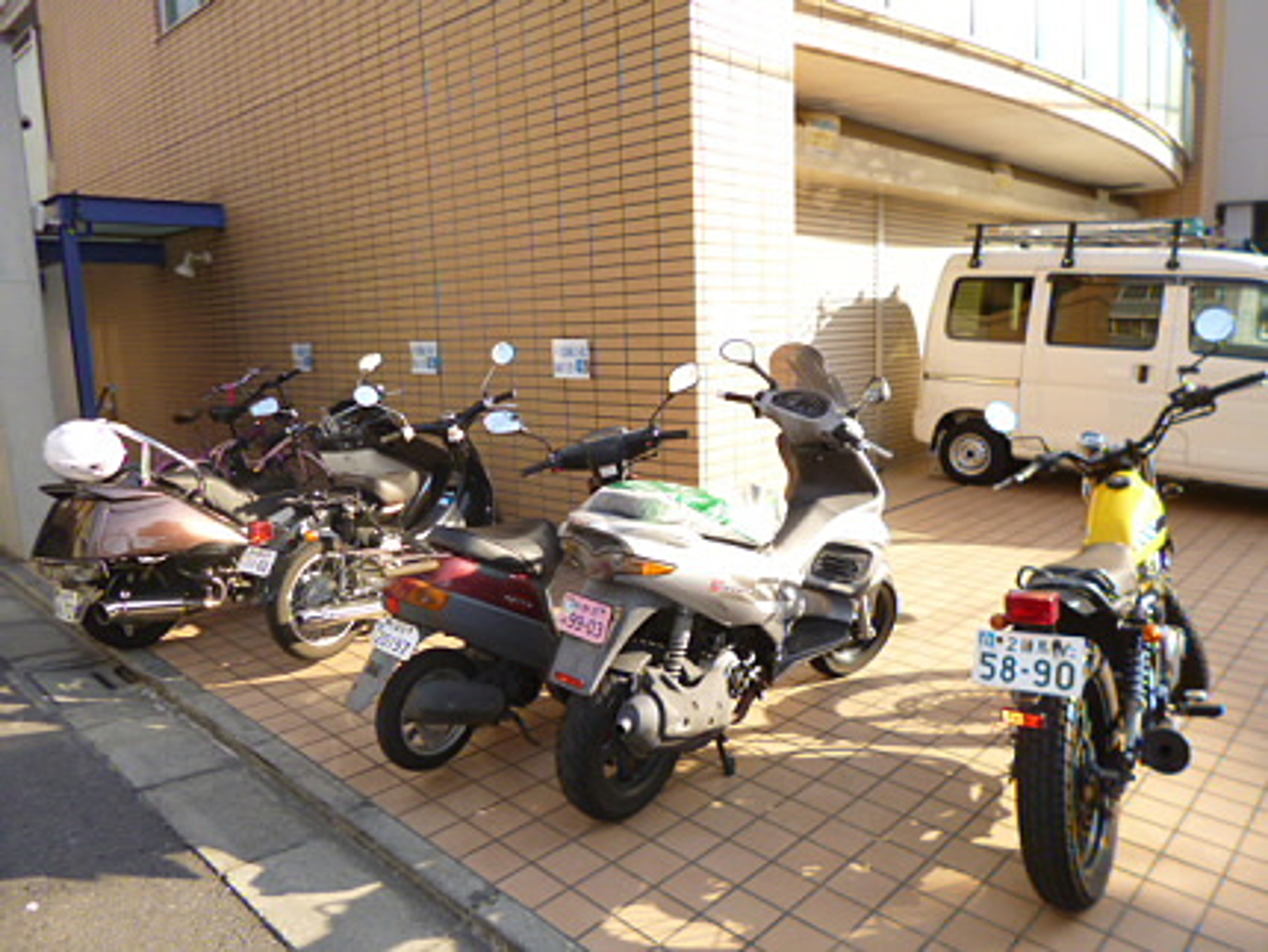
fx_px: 880
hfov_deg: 71.6
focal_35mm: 24
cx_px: 634
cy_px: 476
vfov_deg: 56.9
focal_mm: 4.3
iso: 100
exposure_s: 1/500
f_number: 2.5
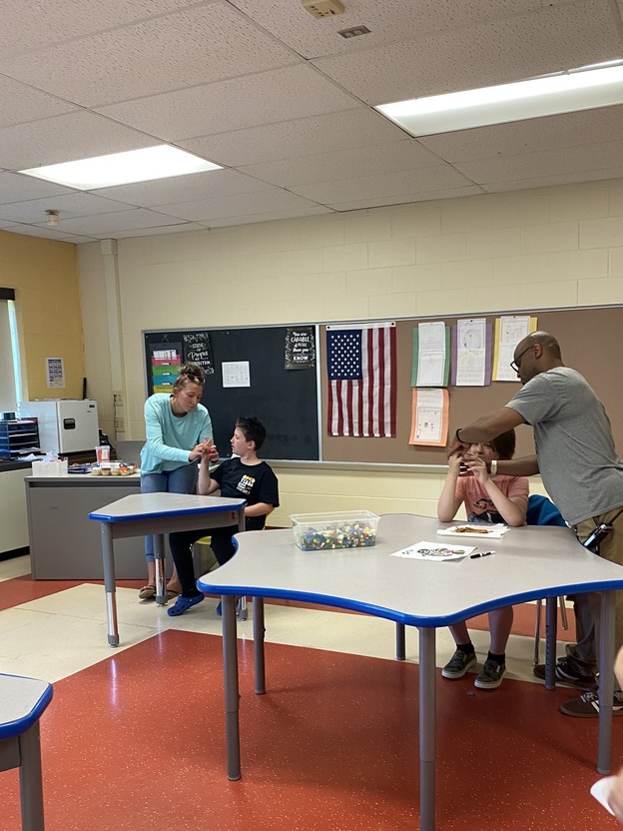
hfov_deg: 44.1
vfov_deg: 56.5
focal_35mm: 32
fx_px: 768
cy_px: 487
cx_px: 347
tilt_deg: -8.1
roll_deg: +0.7
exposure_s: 1/60
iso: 125
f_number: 1.8
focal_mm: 4.25
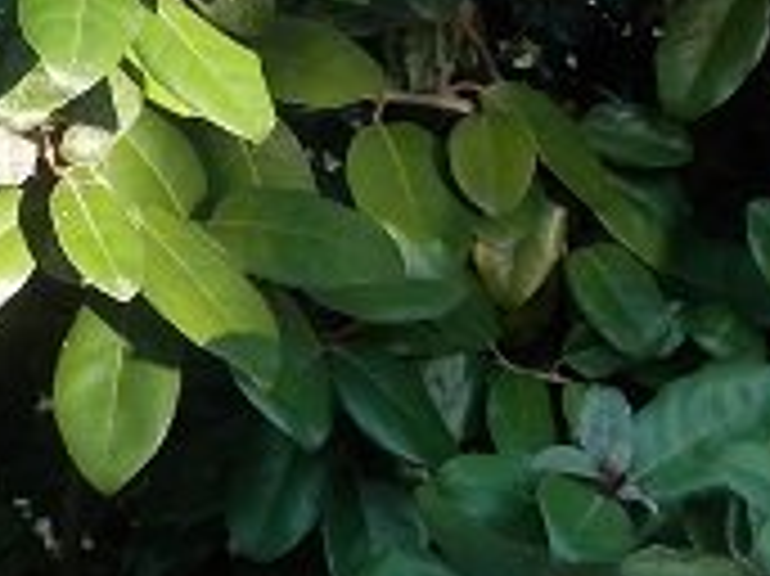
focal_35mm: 135
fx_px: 3001
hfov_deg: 14.3
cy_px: -225
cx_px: -45
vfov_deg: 10.7
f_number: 3.8
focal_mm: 7.8
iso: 125
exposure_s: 1/80
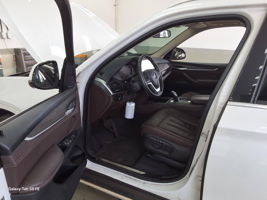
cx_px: 134
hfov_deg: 63.4
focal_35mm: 28
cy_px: 100
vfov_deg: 49.7
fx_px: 216
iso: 50
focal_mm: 2.91
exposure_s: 1/120
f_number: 1.9
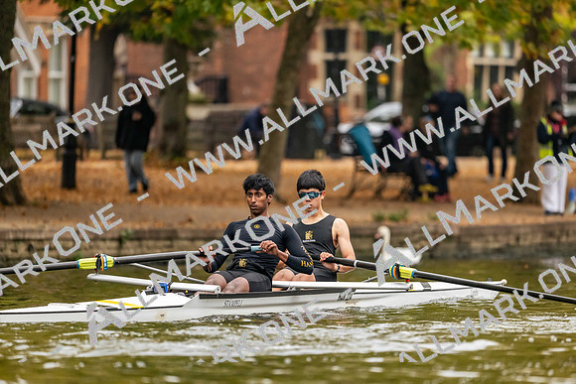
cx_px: 288
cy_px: 192
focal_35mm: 400
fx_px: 6401
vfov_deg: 3.4
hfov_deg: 5.2
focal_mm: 400
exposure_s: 1/2500
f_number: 4.5
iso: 2800
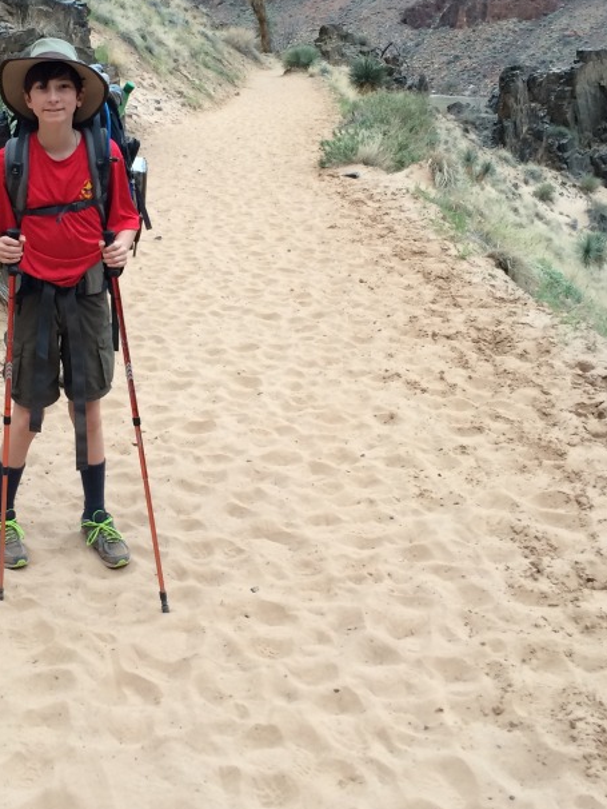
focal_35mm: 51
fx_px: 1192
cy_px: 259
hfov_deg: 28.1
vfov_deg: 37.0
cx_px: 141
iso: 40
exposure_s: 1/40
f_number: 2.2
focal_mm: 4.15
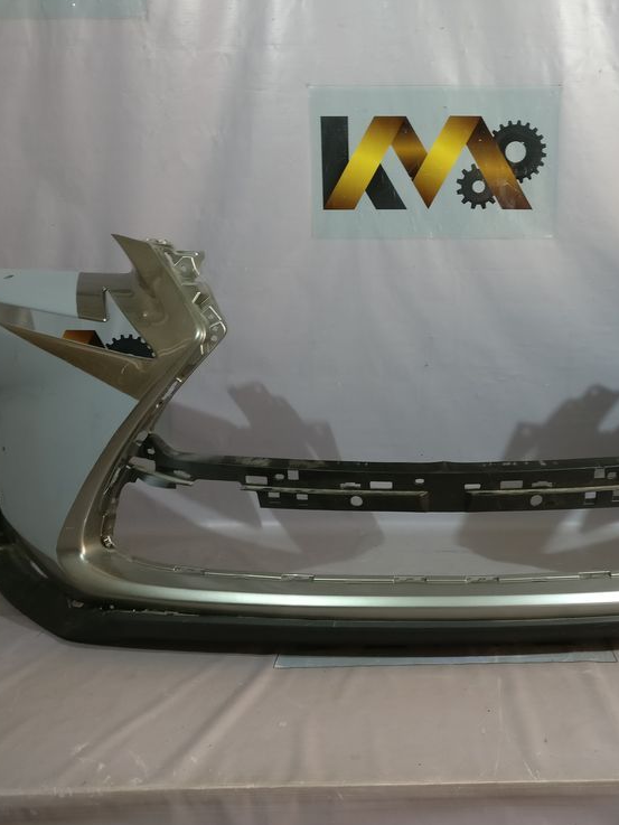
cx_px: 438
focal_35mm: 38
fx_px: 906
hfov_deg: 37.1
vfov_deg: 49.0
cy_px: 419
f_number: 2
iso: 250
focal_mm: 4.26
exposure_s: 1/25
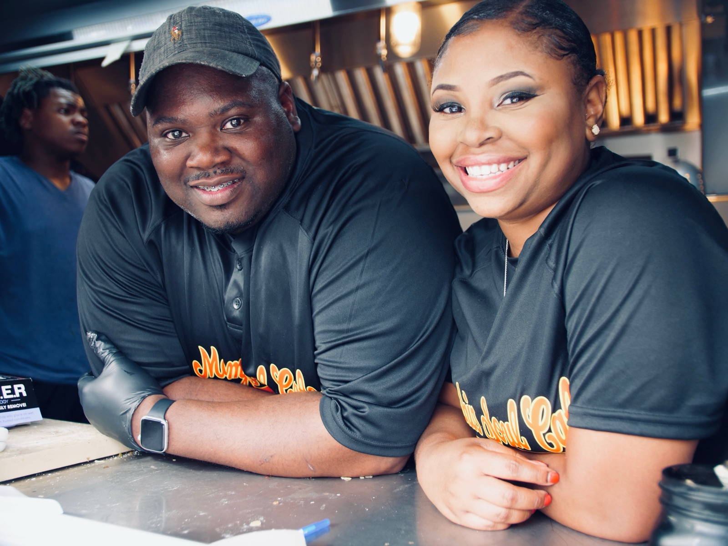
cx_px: 364
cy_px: 273
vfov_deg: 39.7
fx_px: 757
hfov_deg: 51.4
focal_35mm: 36
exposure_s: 1/60
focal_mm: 18
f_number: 2
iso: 200
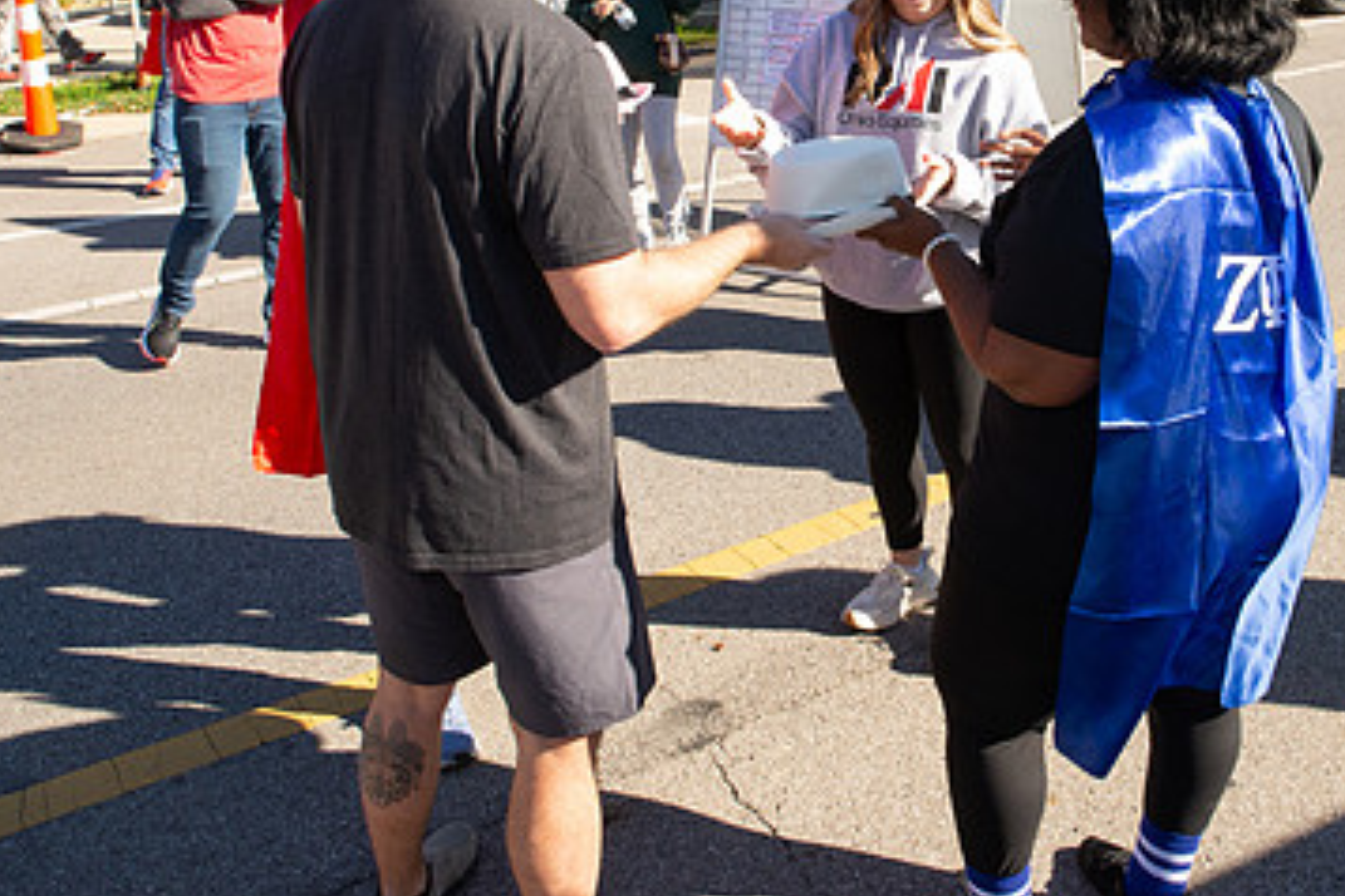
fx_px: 1457
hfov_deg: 48.9
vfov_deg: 33.4
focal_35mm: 39
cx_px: 867
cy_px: 209
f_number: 16
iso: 800
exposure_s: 1/160
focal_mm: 24
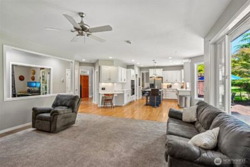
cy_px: 84
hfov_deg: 93.3
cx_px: 125
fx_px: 118
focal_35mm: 17
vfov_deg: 70.5
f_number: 8
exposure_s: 1/10
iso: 400
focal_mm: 17
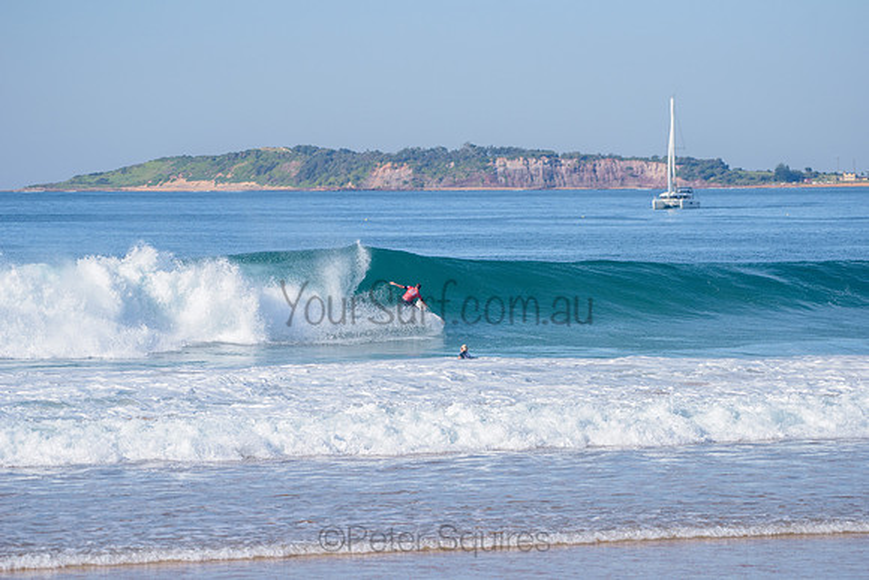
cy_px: 290
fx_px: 4829
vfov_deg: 6.9
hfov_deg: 10.3
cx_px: 434
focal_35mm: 200
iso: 220
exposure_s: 1/2500
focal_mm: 200
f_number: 5.6
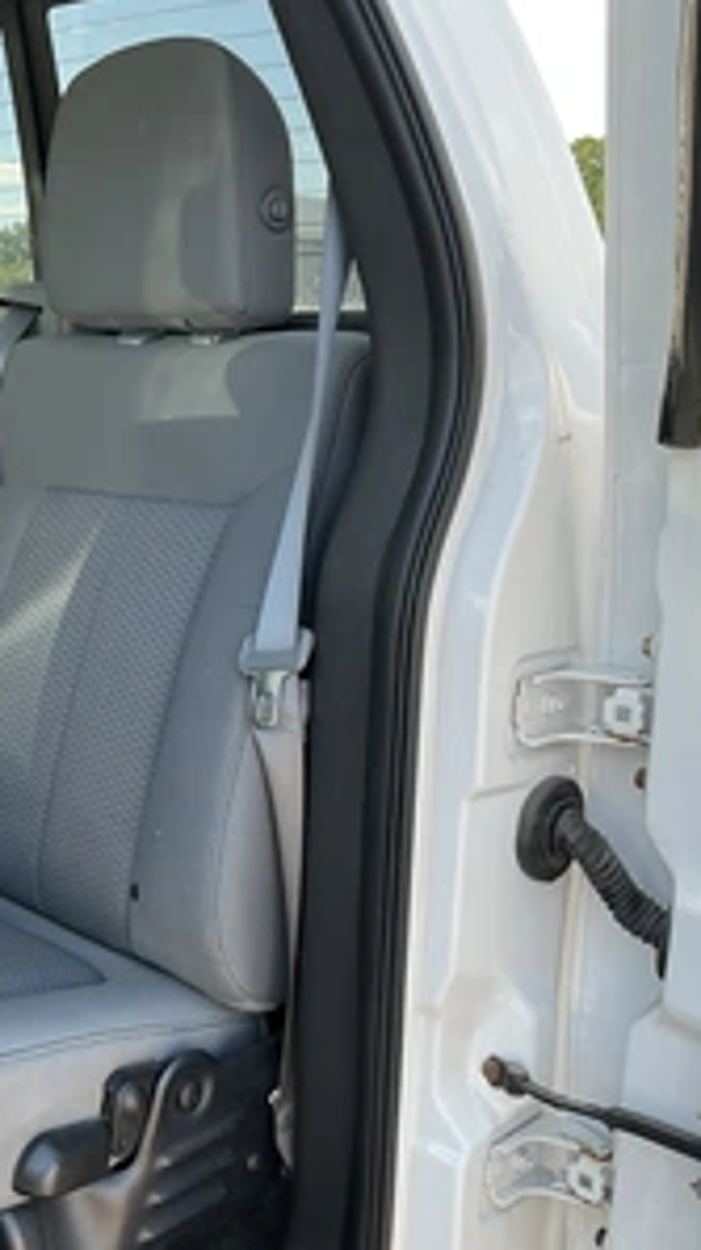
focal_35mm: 41
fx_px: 1359
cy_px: 625
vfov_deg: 49.4
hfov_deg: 27.6
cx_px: 38
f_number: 1.8
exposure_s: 1/122
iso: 16
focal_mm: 3
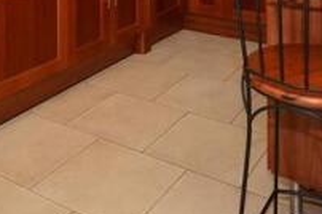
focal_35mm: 54
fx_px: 479
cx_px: 131
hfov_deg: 37.0
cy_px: -119
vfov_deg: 20.8
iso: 200
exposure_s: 1/40
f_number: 7.1
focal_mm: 11
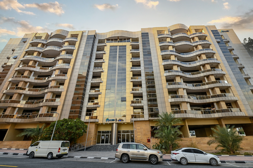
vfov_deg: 81.1
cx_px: 126
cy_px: 84
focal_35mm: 14
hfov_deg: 104.3
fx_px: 98
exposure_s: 1/125
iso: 800
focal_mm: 14
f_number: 8
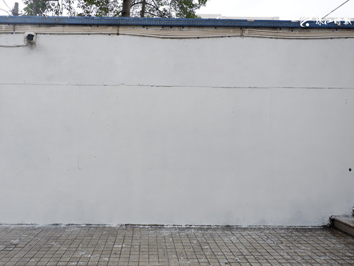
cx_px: 152
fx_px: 286
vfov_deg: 49.8
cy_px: 136
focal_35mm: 28
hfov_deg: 63.1
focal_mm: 16.7
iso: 400
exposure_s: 1/420
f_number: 5
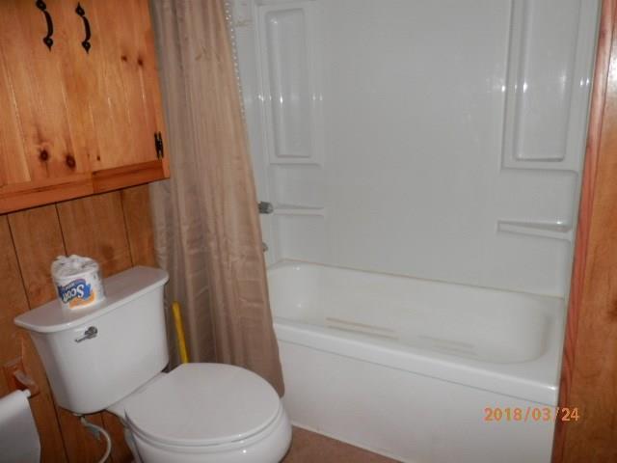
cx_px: 308
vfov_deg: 54.9
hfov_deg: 69.4
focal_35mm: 25
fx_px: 446
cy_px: 232
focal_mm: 4.5
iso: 100
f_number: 3
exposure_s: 1/30
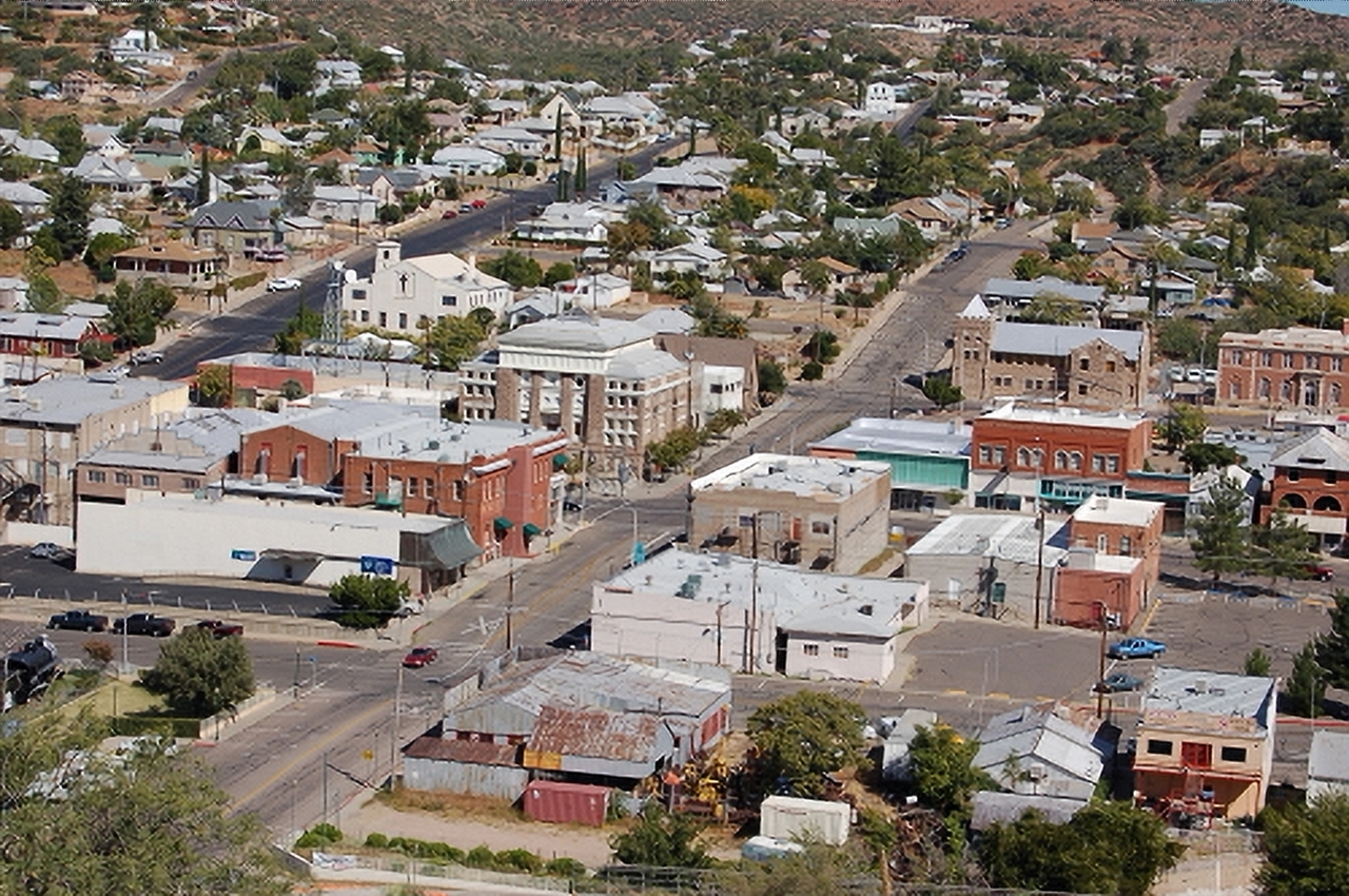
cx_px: 674
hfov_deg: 24.6
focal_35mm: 82
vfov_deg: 16.5
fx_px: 3088
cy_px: 448
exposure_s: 1/400
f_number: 11
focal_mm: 55
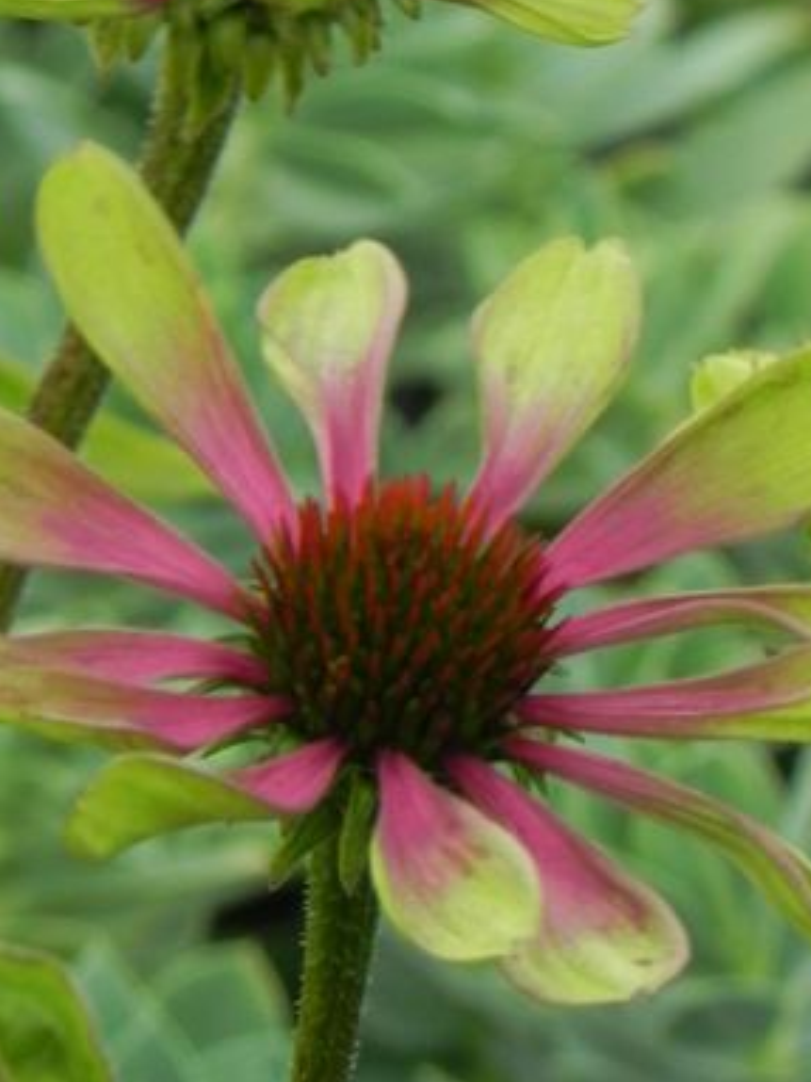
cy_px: 136
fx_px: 35912
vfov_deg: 1.7
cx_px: 483
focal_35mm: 1149
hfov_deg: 1.3
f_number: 5.6
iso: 160
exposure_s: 1/40
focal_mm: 97.8
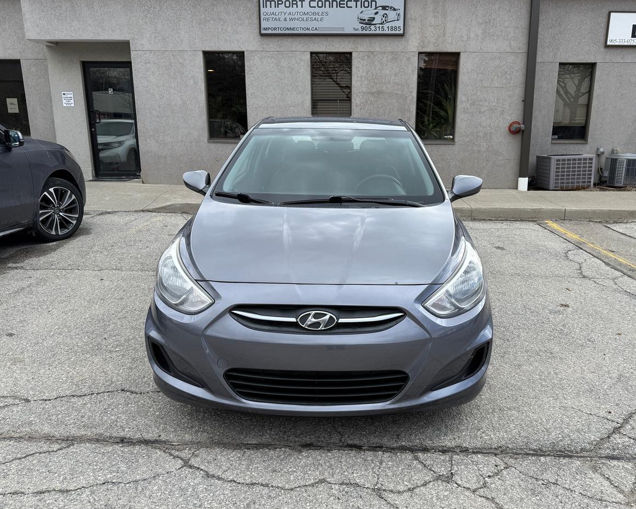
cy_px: 252
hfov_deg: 65.9
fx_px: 490
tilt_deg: -13.6
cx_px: 351
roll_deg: -0.3
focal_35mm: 26
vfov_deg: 55.0
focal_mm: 6.76
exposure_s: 1/2299
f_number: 1.78
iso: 80
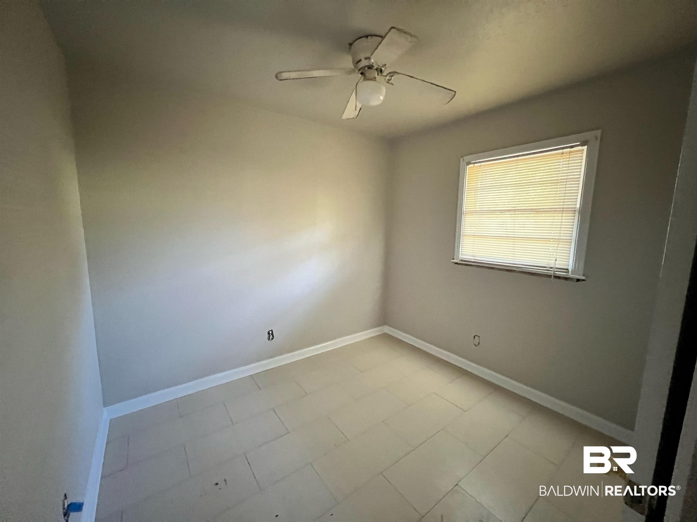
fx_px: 262
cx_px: 348
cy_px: 261
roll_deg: -1.0
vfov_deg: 89.9
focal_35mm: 13
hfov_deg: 106.2
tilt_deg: -8.5
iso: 1000
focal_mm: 1.57
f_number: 1.8
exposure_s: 1/49
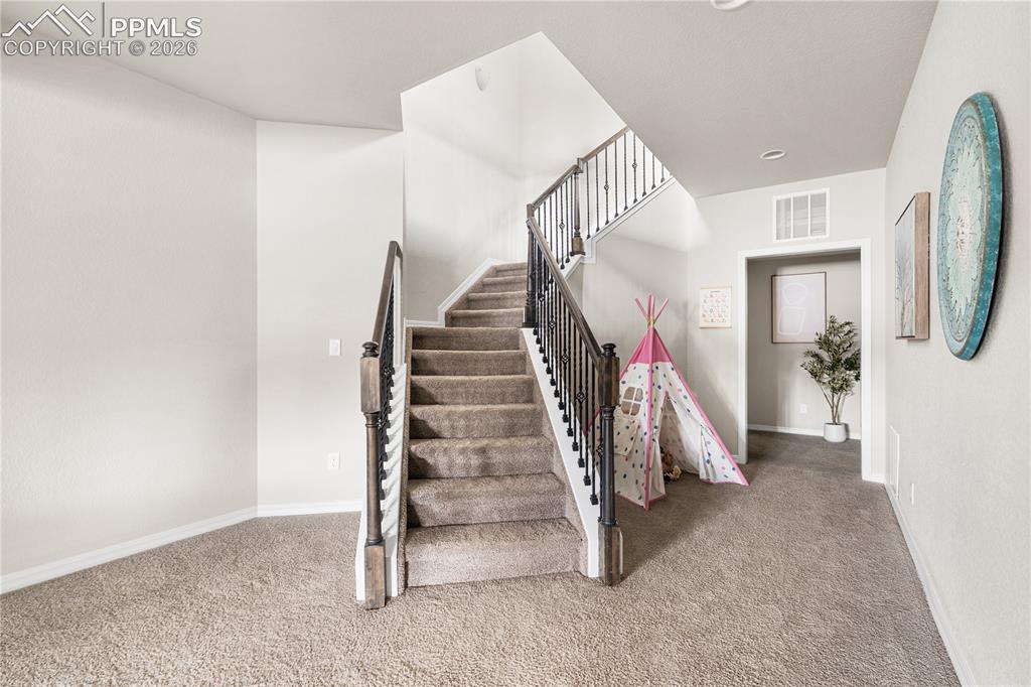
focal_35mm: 16
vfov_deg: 73.7
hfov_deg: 96.8
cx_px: 516
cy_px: 344
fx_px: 458
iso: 500
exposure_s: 1/1.67
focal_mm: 16
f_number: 4
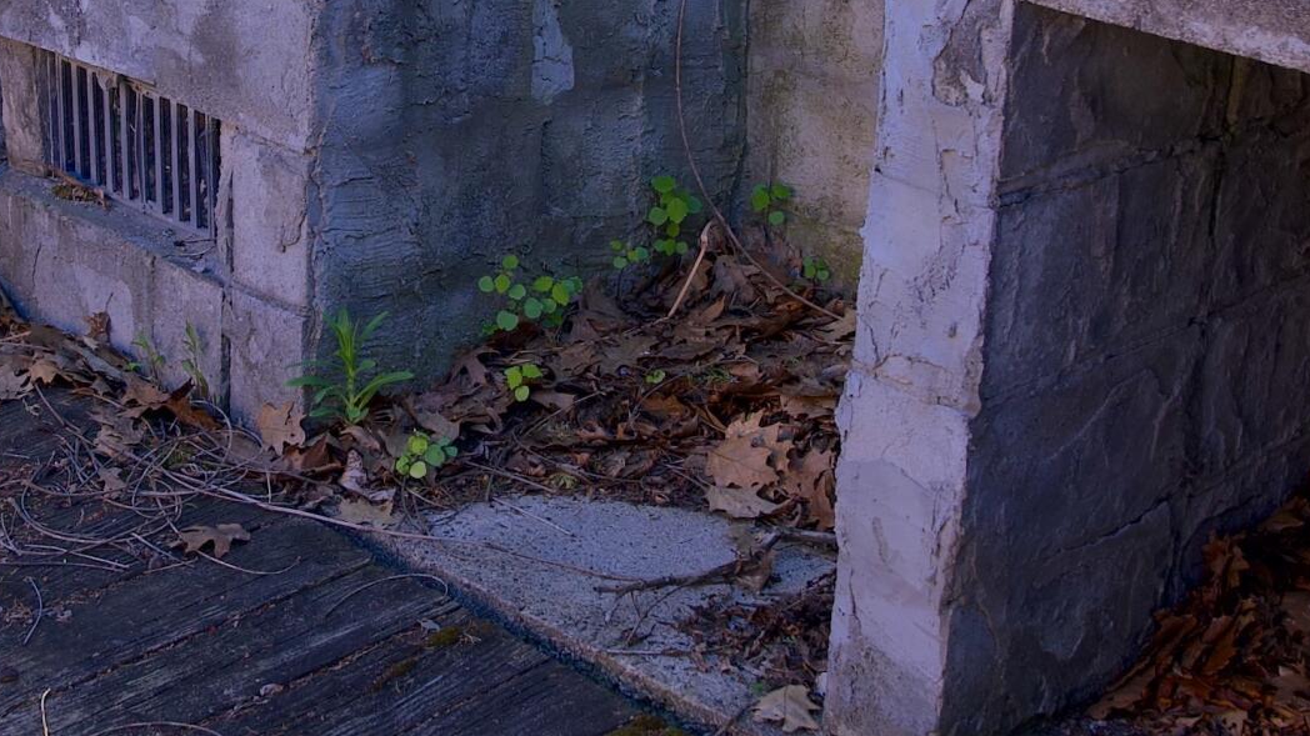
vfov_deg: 16.5
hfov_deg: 29.2
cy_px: 88
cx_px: 478
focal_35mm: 72
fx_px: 2500
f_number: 7.1
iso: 100
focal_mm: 24
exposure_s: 1/50
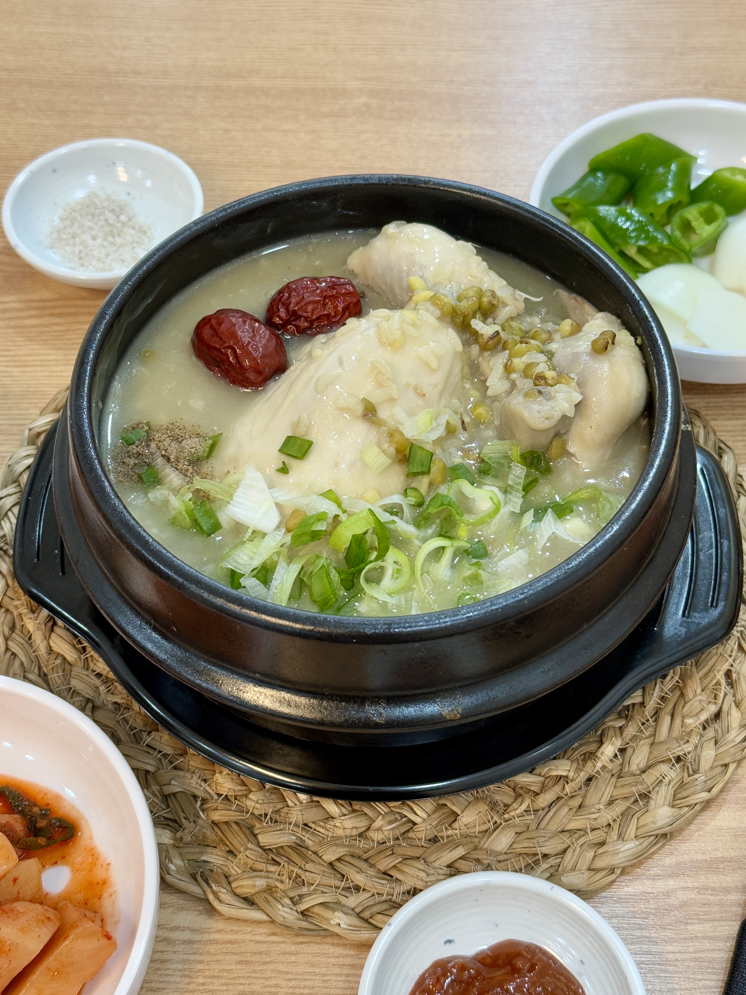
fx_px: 1379
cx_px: 373
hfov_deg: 30.3
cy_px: 498
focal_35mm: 48
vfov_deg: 39.7
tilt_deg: -53.5
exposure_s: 1/60
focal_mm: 6.76
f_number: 1.78
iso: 80
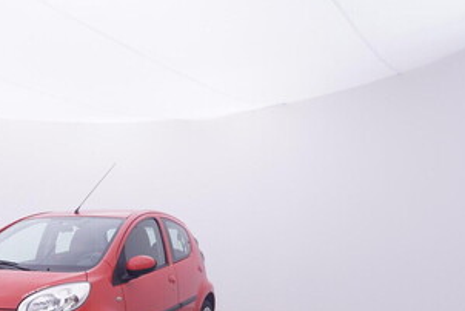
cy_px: 266
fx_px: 529
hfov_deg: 45.1
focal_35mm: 41
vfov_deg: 31.6
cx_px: 93
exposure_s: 1/80
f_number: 5
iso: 200
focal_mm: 15
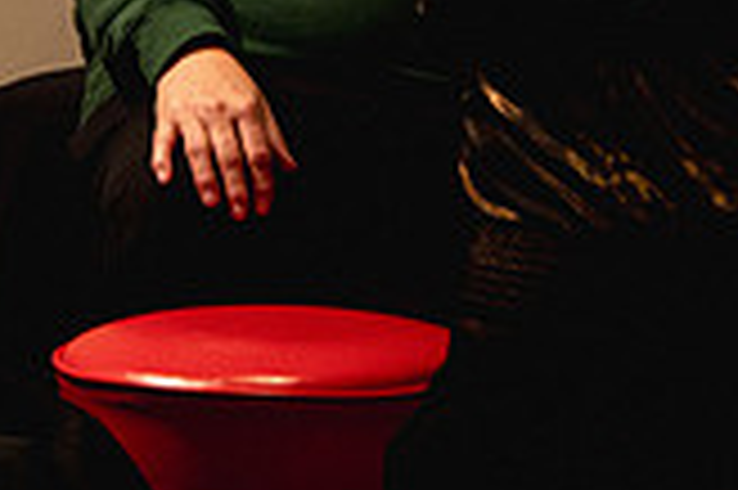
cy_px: -292
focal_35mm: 261
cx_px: 15
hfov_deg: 7.9
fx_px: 5345
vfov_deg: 5.2
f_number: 4
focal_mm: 66
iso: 2500
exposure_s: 1/50
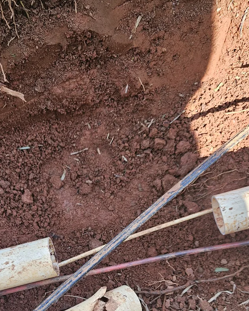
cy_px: 268
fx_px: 424
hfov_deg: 32.6
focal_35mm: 46
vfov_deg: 38.1
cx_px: 94
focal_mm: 5.4
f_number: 1.8
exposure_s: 1/120
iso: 32
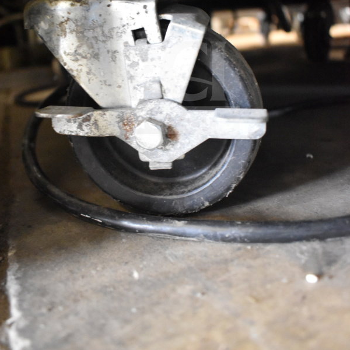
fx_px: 400
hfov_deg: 47.2
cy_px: 88
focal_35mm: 35
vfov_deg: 45.6
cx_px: 174
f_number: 3.5
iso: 6400
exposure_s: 1/40
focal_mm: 18
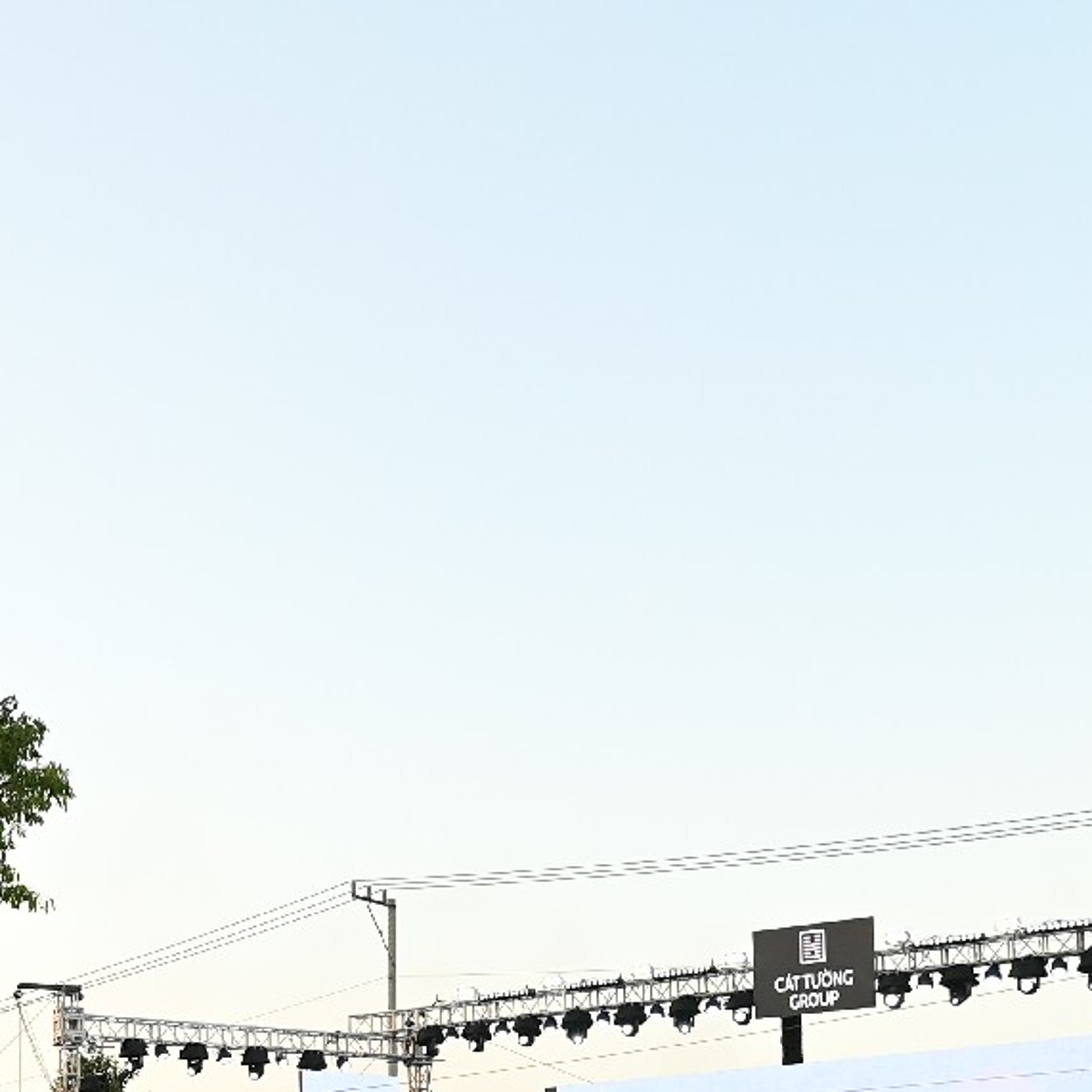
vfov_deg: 30.0
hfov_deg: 32.8
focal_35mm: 50
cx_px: 168
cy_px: 1249
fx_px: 1785
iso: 1250
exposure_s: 1/500
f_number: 4
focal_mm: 14
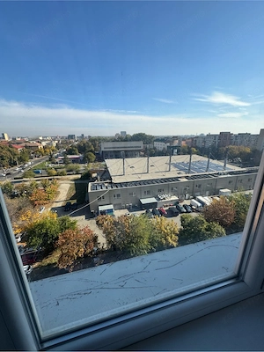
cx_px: 132
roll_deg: +1.2
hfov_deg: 85.7
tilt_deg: -15.4
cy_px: 176
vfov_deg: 102.1
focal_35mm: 14
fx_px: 142
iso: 50
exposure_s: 1/1178
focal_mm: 2.22
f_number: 2.2
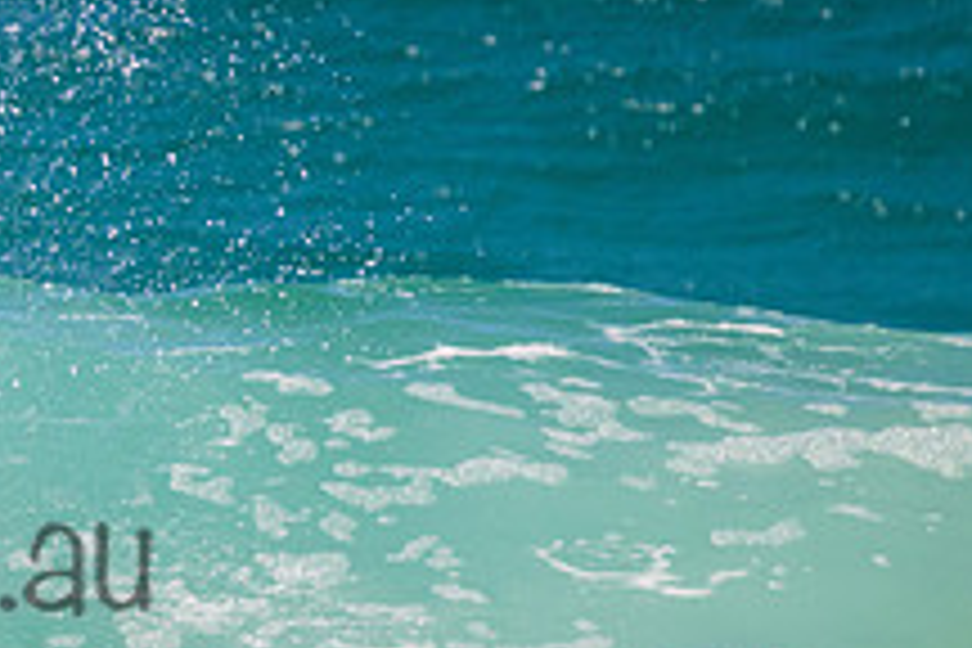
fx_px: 57883
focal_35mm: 2144
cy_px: 506
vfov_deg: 0.6
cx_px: -324
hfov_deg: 1.0
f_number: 11
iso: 1400
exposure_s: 1/2000
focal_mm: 800
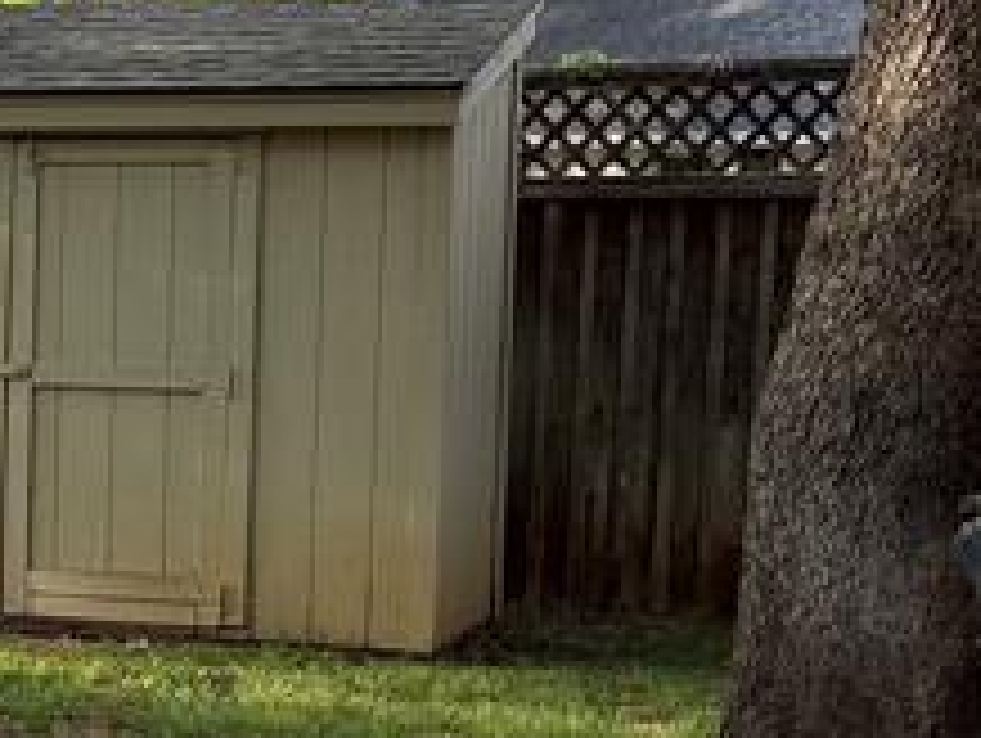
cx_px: -1107
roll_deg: -0.2
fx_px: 3461
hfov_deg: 13.4
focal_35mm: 122
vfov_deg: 12.2
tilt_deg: -4.4
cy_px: 450
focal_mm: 5.96
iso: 40
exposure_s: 1/205
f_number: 1.6
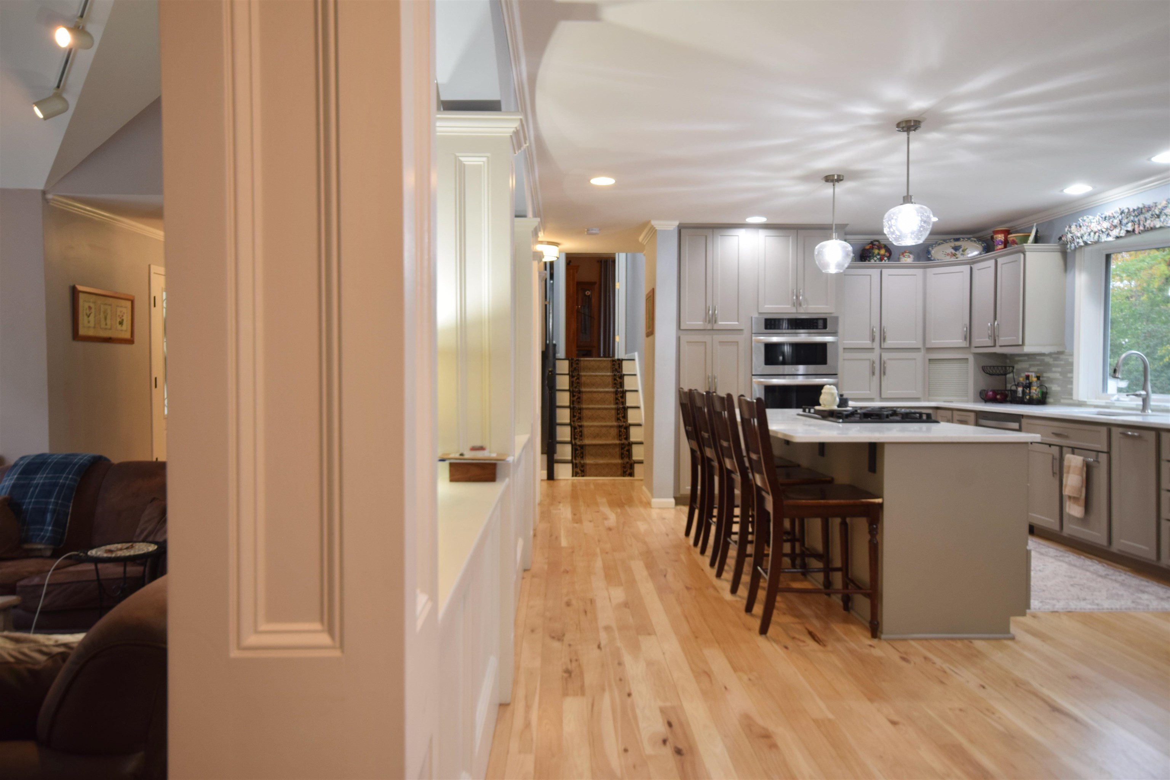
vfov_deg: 53.1
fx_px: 780
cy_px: 390
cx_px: 585
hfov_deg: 73.7
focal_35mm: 24
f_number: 8
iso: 200
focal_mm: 16
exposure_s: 1/5
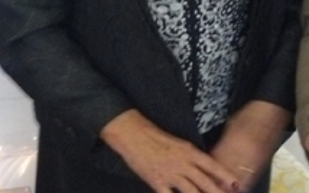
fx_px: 961
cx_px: 284
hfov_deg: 18.0
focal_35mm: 114
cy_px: -86
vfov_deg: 11.1
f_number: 2.8
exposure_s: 1/20
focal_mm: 6
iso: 400
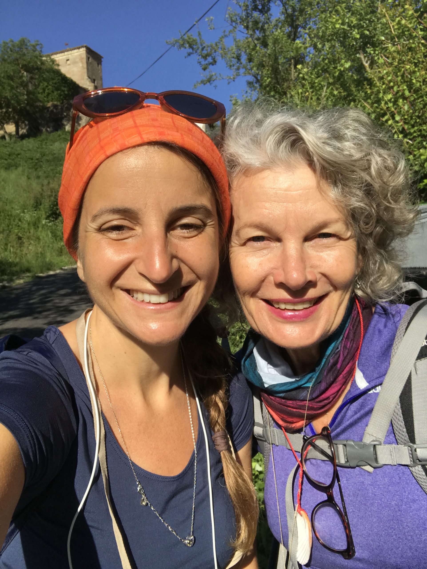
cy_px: 284
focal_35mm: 32
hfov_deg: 44.2
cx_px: 214
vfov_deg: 56.8
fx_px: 526
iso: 25
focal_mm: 2.87
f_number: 2.2
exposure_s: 1/1724
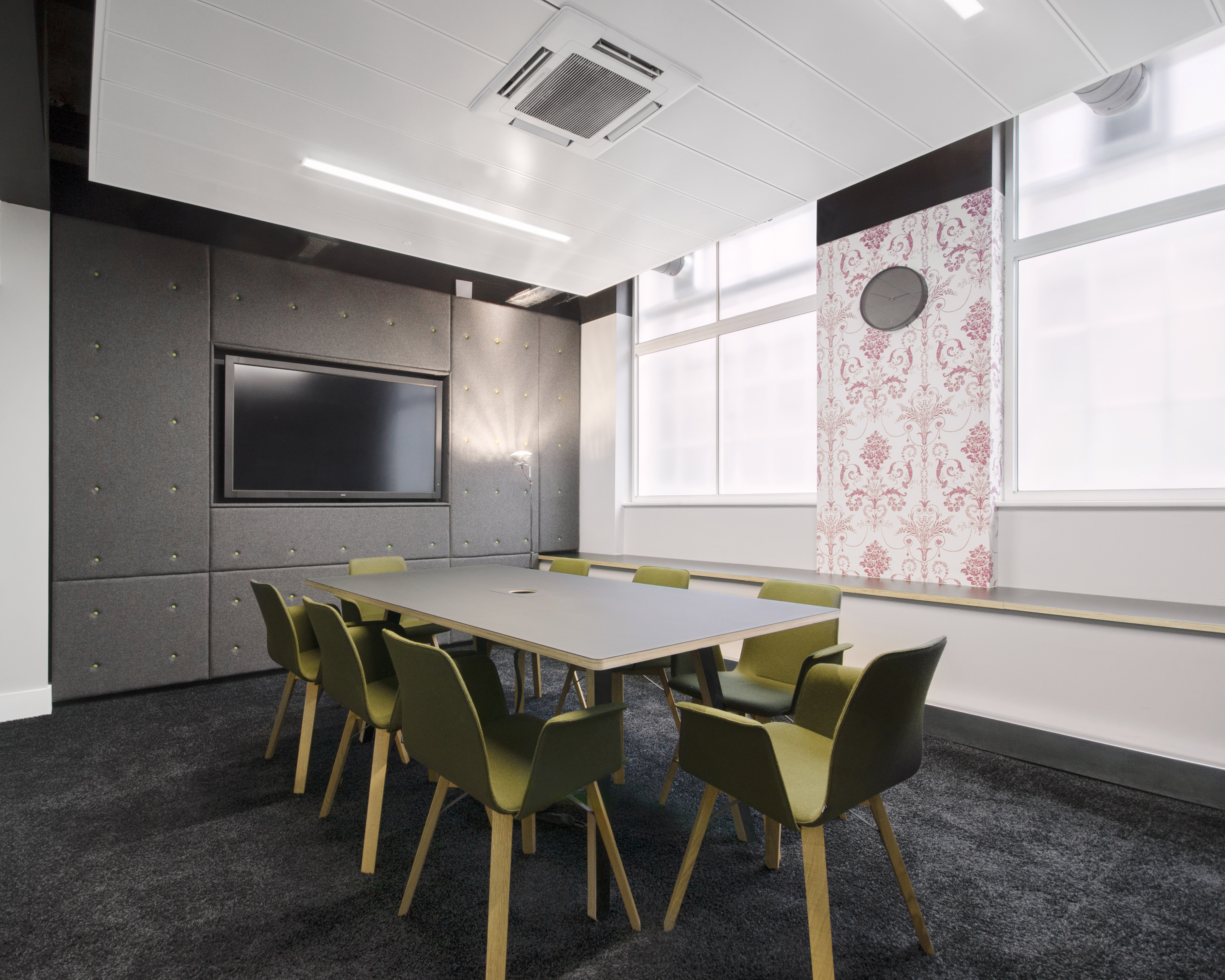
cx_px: 550
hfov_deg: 89.4
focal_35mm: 17
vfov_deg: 77.0
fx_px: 616
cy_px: 489
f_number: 8
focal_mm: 10
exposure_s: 1/3
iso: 200
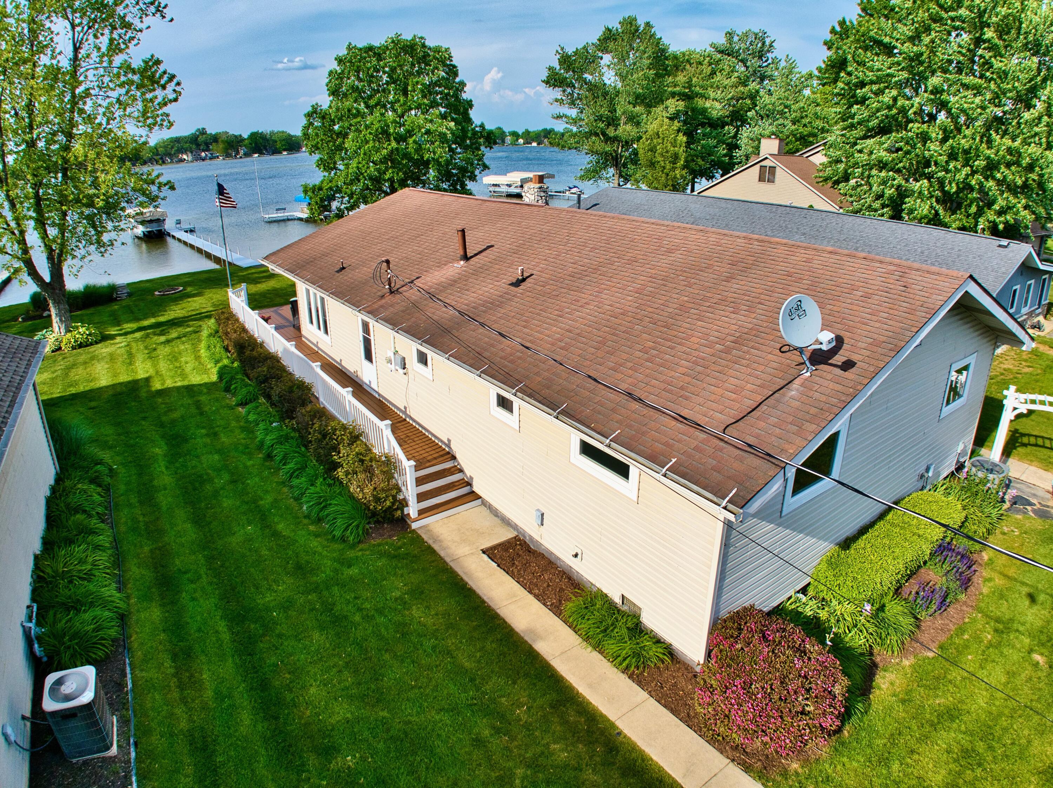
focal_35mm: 24
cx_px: 526
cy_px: 394
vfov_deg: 56.8
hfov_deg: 71.6
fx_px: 730
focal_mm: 12.29
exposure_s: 1/2500
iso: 100
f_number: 2.8
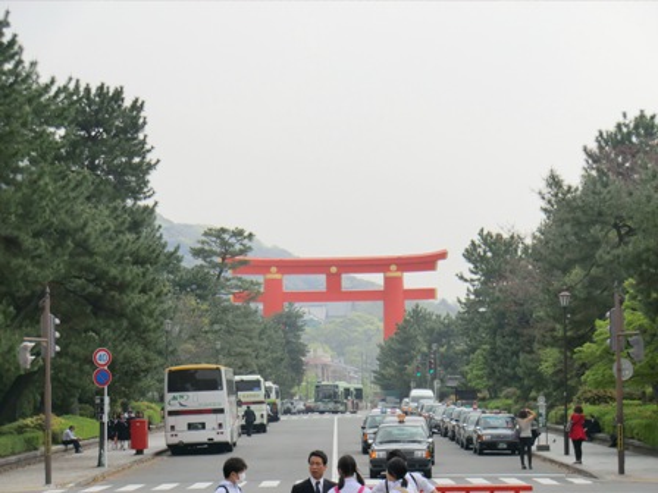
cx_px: 329
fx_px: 1996
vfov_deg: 14.1
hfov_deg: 18.7
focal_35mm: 105
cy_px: 246
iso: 64
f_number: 5
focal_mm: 18.8
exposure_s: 1/400
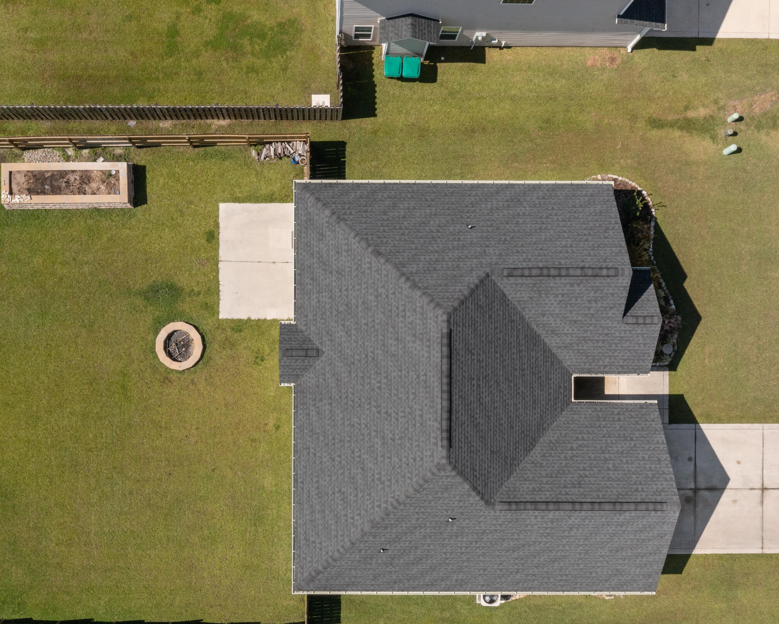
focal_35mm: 39
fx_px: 899
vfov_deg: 38.0
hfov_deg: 46.7
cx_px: 326
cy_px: 382
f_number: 7.1
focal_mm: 10.26
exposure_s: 1/200
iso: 100
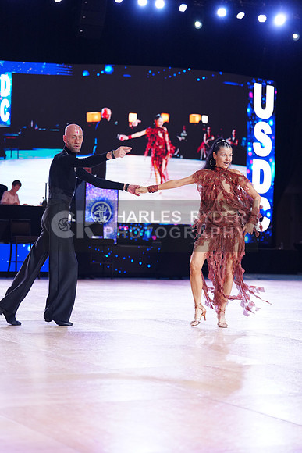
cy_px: 226
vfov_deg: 23.9
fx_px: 1069
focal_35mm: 85
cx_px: 151
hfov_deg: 16.1
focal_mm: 85
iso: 2000
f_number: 2.8
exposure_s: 1/400
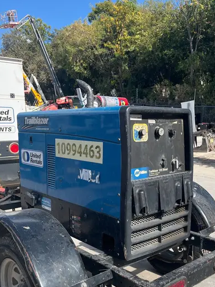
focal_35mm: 37
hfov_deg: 38.6
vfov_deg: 48.9
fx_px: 307
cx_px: 119
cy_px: 202
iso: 50
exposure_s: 1/1862
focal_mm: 5.1
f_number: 1.6
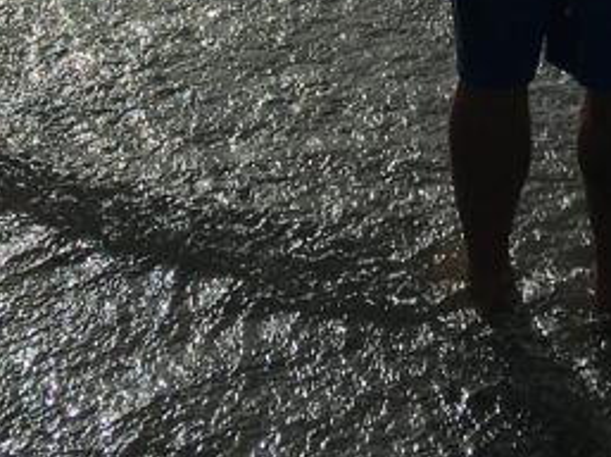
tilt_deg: -9.5
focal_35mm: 113
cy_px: -362
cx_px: 159
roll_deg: -0.2
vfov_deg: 12.0
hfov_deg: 17.4
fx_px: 1992
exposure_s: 1/12821
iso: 25
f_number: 2.2
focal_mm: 4.15
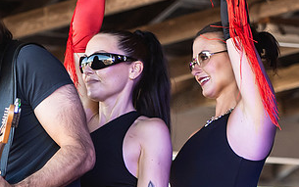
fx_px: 3090
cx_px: 95
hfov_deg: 5.5
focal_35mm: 379
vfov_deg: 3.5
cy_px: 159
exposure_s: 1/800
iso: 500
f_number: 2.8
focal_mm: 110
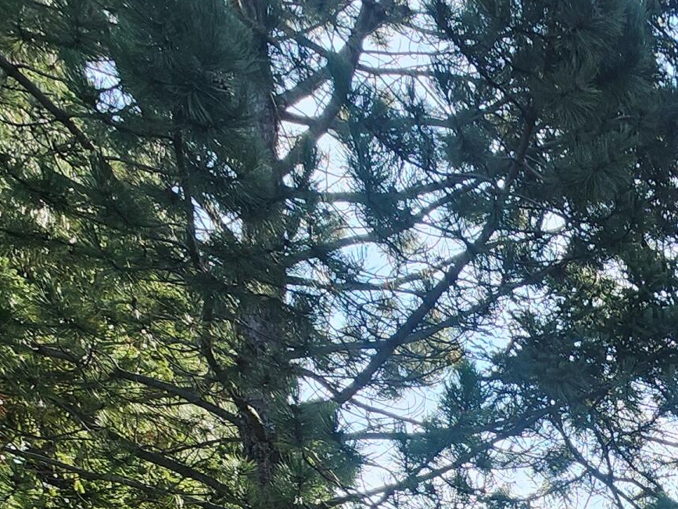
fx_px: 881
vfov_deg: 22.3
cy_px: 872
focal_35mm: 45
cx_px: 951
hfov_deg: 30.0
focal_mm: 2.2
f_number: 2.2
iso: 50
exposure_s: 1/456
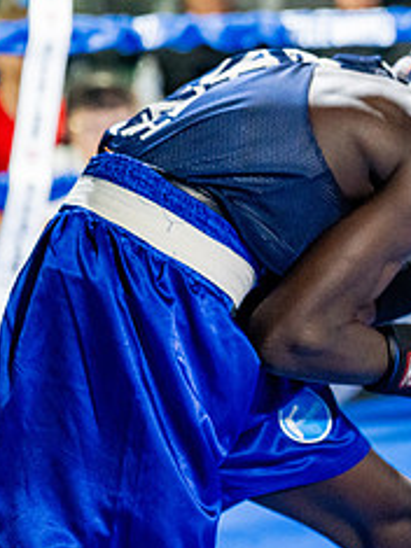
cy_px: 105
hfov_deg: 7.8
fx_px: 2947
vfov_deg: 10.6
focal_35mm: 186
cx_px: 631
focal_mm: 70
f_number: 2
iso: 5000
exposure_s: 1/1000
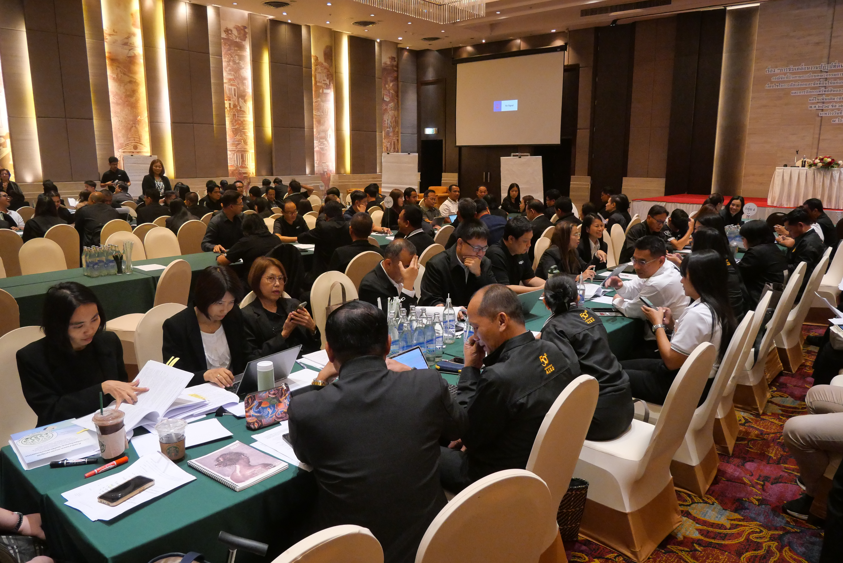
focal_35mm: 24
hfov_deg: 73.7
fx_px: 562
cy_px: 282
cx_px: 422
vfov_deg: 53.2
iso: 3200
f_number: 4
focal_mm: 12
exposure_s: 1/160
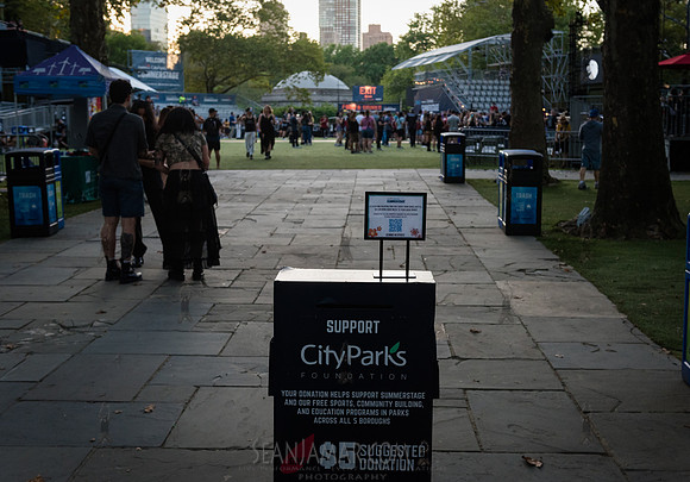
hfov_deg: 45.0
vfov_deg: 32.3
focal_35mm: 43
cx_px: 389
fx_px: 831
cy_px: 222
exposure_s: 1/400
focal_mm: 38
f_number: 4.5
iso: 2000
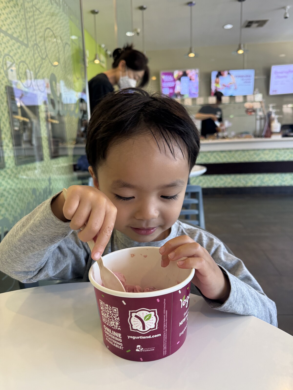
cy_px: 195
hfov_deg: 56.8
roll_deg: +1.4
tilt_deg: -11.2
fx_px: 271
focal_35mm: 24
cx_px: 146
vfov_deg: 71.6
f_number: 1.78
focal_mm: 6.76
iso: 200
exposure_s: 1/120
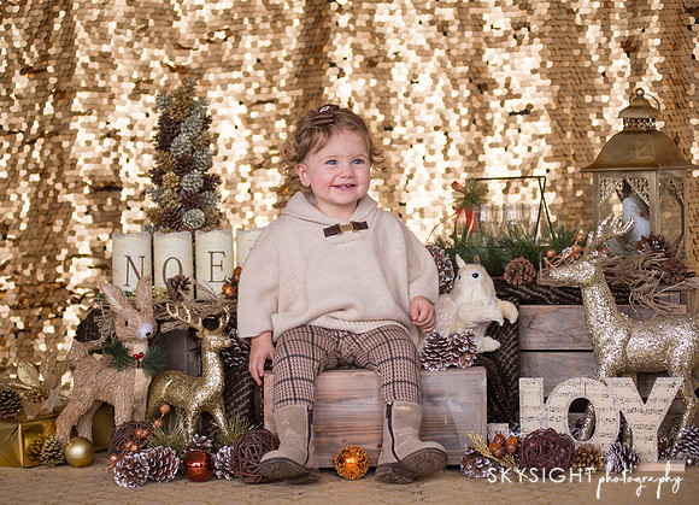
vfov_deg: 17.1
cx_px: 321
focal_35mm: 84
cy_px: 252
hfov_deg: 23.5
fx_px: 1681
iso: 320
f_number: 2.8
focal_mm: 80
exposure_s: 1/160
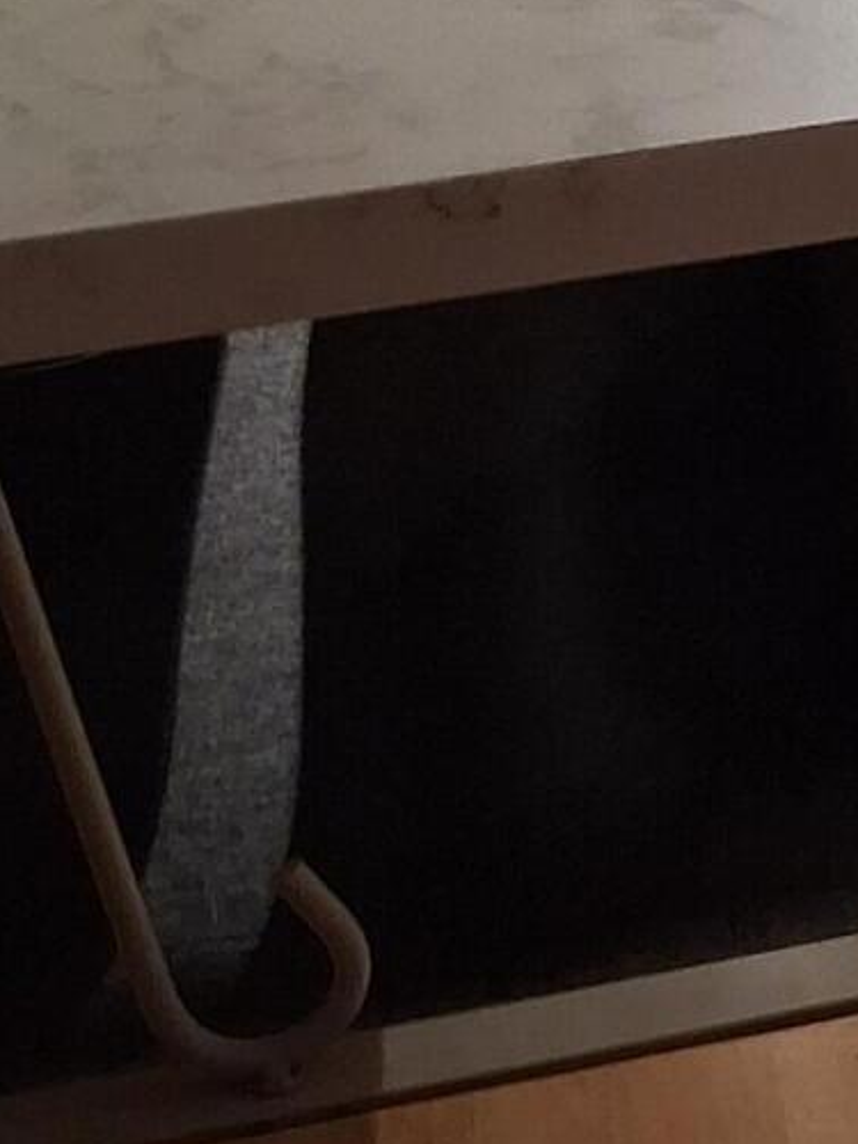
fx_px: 3437
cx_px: 1494
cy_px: -693
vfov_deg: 16.7
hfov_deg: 13.0
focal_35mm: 104
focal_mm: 3.98
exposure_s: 1/60
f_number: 1.8
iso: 400
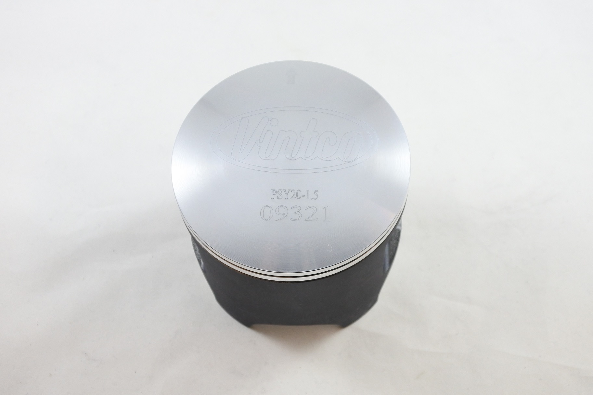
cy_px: 198
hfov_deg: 44.5
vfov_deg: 30.5
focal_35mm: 44
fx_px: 725
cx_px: 296
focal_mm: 16.5
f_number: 4.5
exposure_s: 1/125
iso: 640
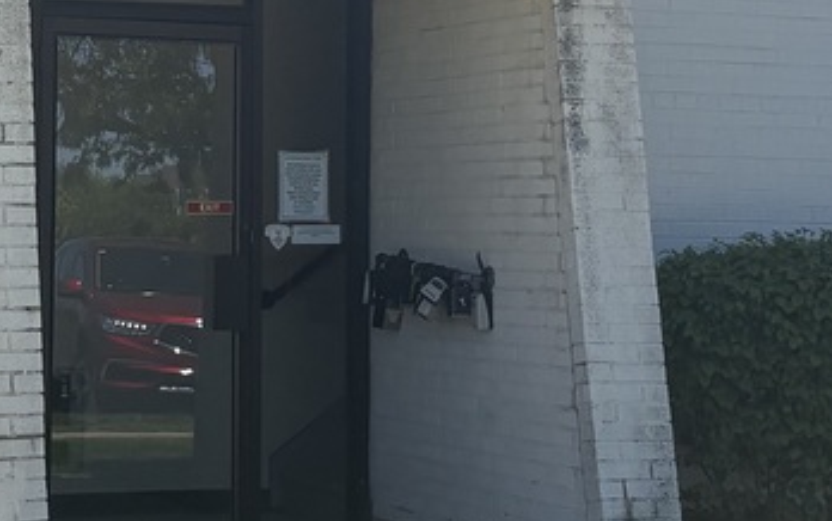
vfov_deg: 11.4
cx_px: 141
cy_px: 26
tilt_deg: +5.1
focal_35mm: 114
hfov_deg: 18.1
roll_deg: -0.1
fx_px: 2587
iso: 50
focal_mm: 5.96
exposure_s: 1/1953
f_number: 1.6
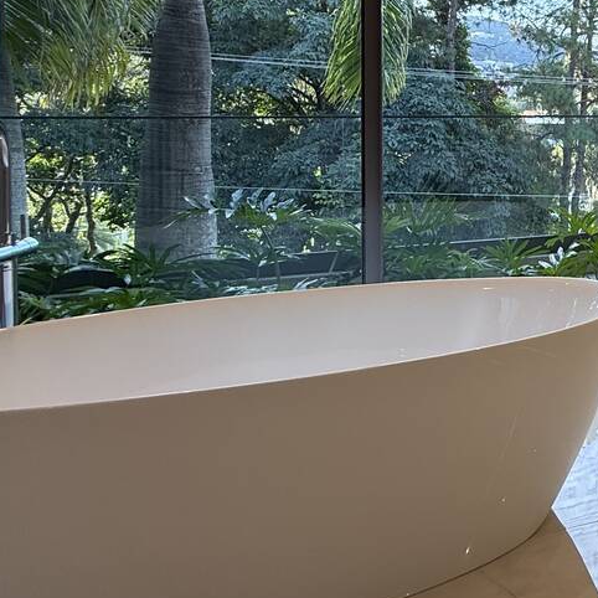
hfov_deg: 33.6
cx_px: 764
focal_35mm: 37
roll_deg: -1.2
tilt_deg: -0.3
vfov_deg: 42.8
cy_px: 114
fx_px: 723
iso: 64
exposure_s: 1/99
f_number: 2.2
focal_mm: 2.22
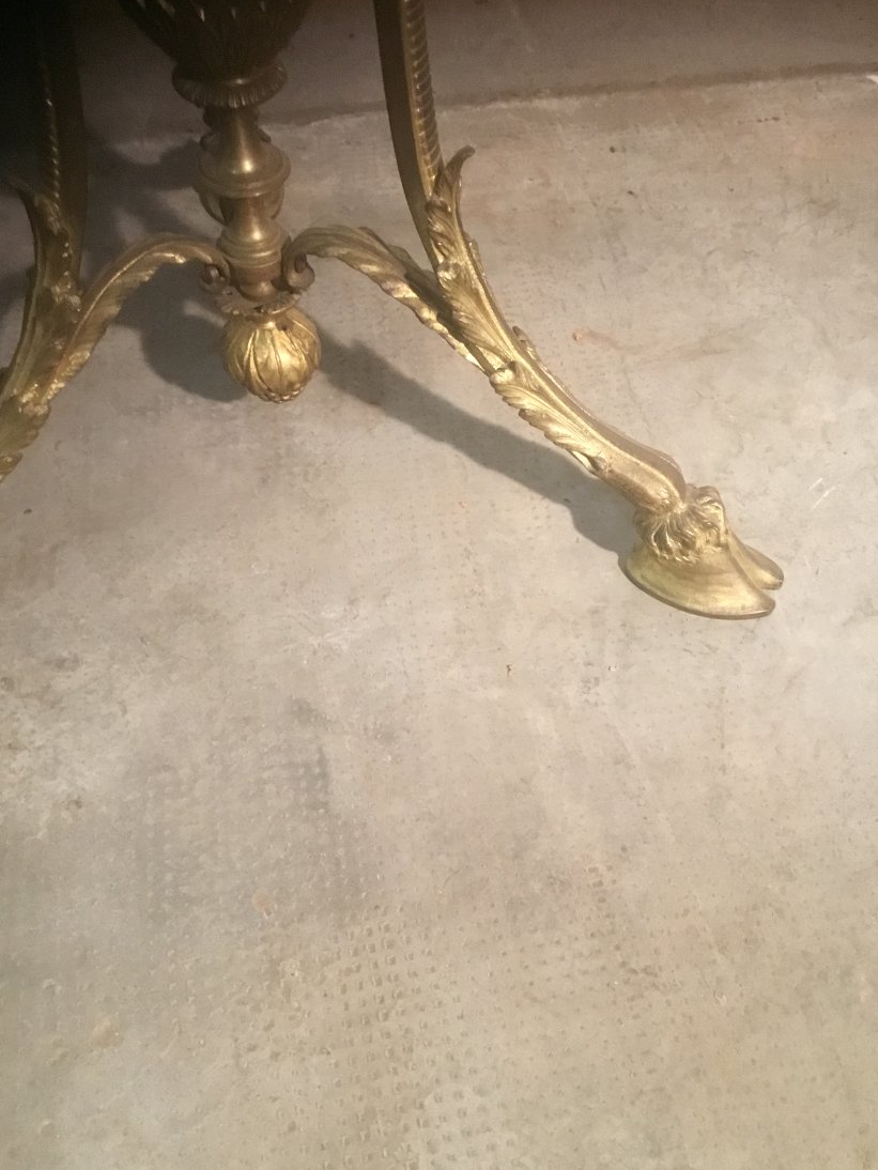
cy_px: 603
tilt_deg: -52.3
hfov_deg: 41.8
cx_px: 447
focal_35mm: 34
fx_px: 1149
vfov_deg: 53.9
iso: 200
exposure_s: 1/20
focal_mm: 3.3
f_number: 2.4
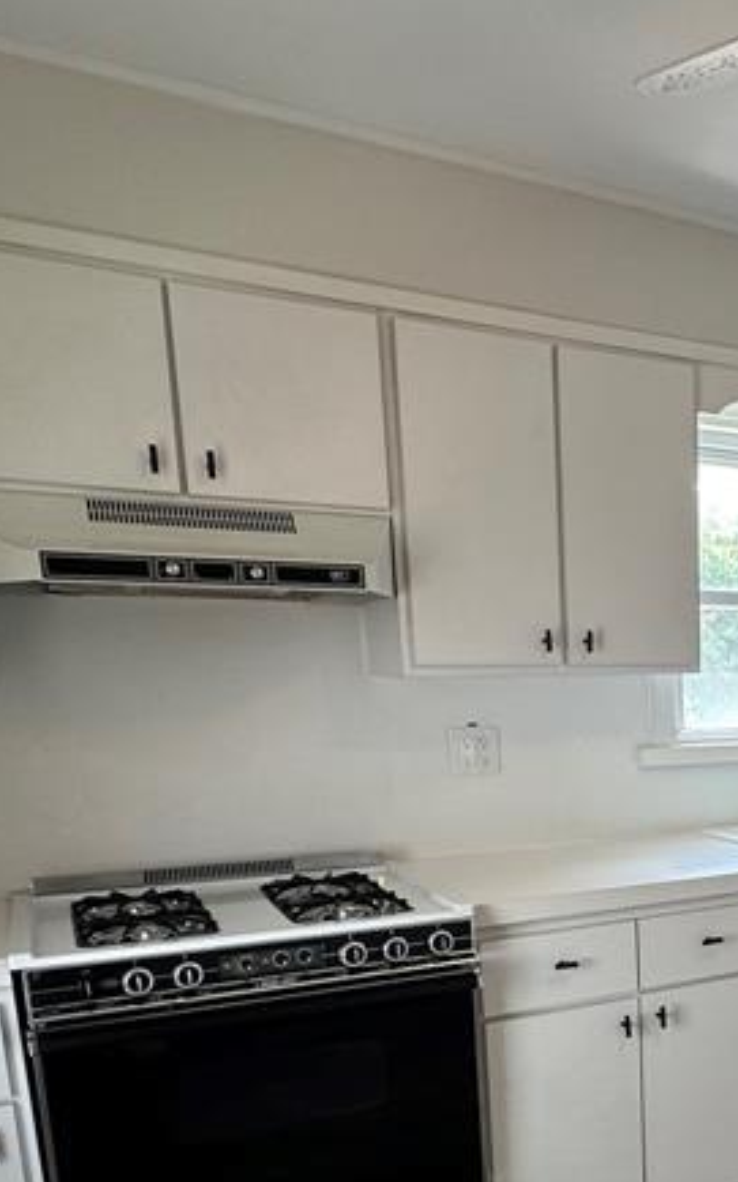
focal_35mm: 35
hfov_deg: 32.7
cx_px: 768
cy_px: 904
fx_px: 1127
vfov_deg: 52.6
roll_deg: +0.2
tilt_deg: -11.2
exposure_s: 1/120
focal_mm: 2.22
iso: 80
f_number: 2.2
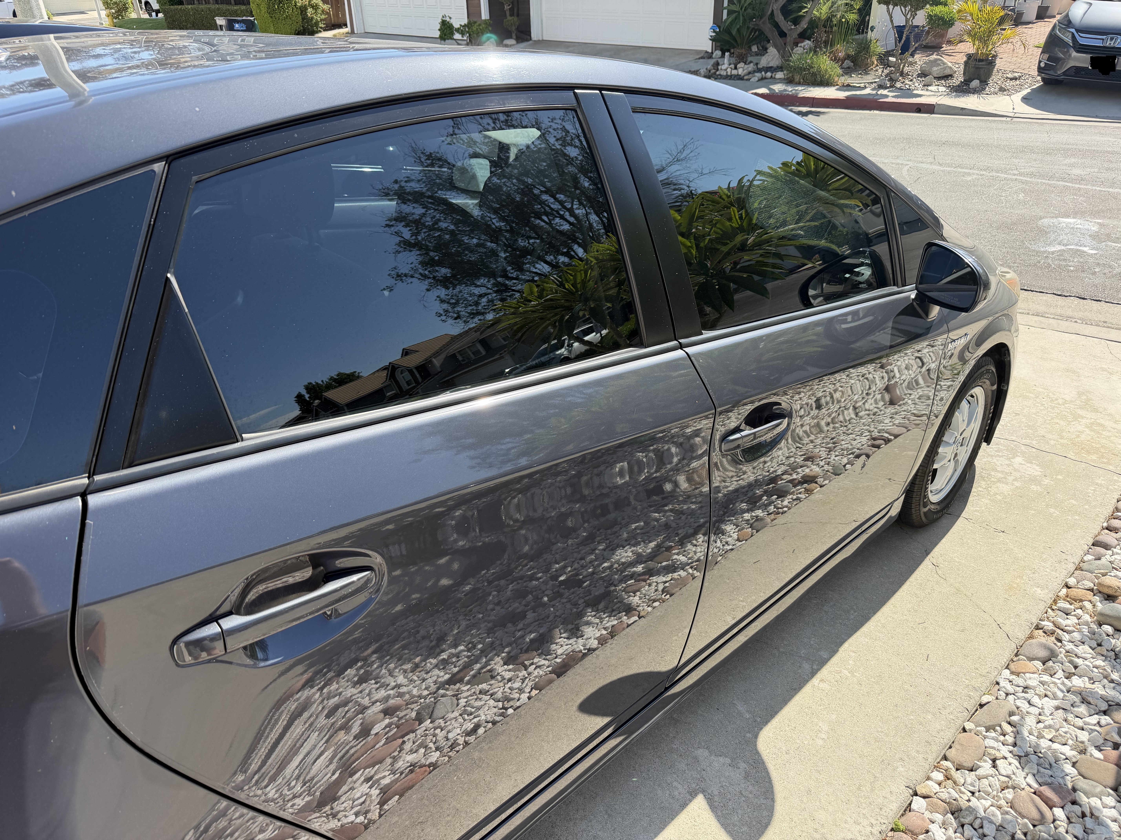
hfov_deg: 71.6
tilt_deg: -30.0
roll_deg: +2.8
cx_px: 560
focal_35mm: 24
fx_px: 777
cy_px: 420
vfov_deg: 56.8
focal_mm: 6.76
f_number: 1.78
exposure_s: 1/1618
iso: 80
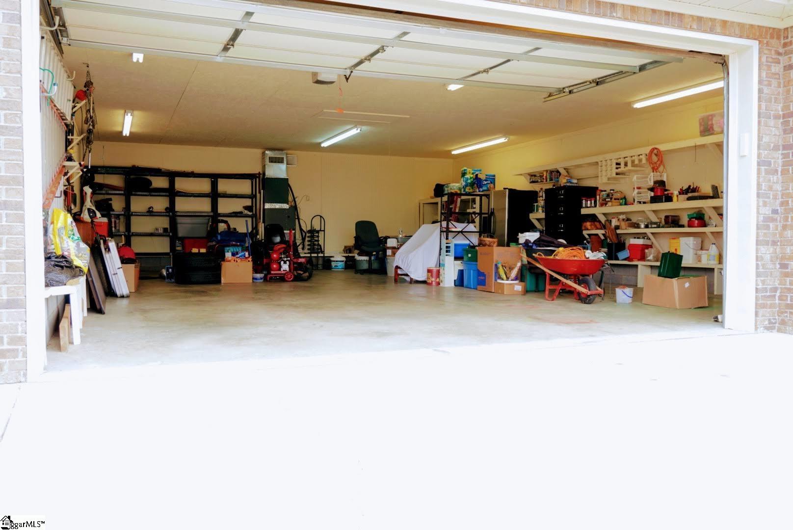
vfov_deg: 41.8
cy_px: 265
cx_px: 396
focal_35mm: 32
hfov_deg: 59.5
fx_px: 694
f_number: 4
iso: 125
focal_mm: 21
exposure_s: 1/40
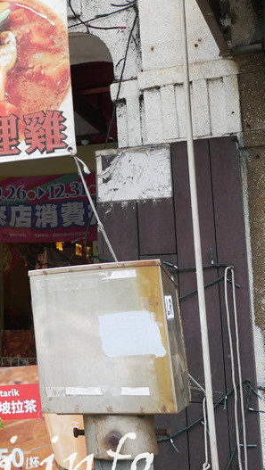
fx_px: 773
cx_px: -112
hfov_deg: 17.8
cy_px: 181
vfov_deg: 33.7
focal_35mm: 62
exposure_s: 1/320
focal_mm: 15
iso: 200
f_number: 2.8
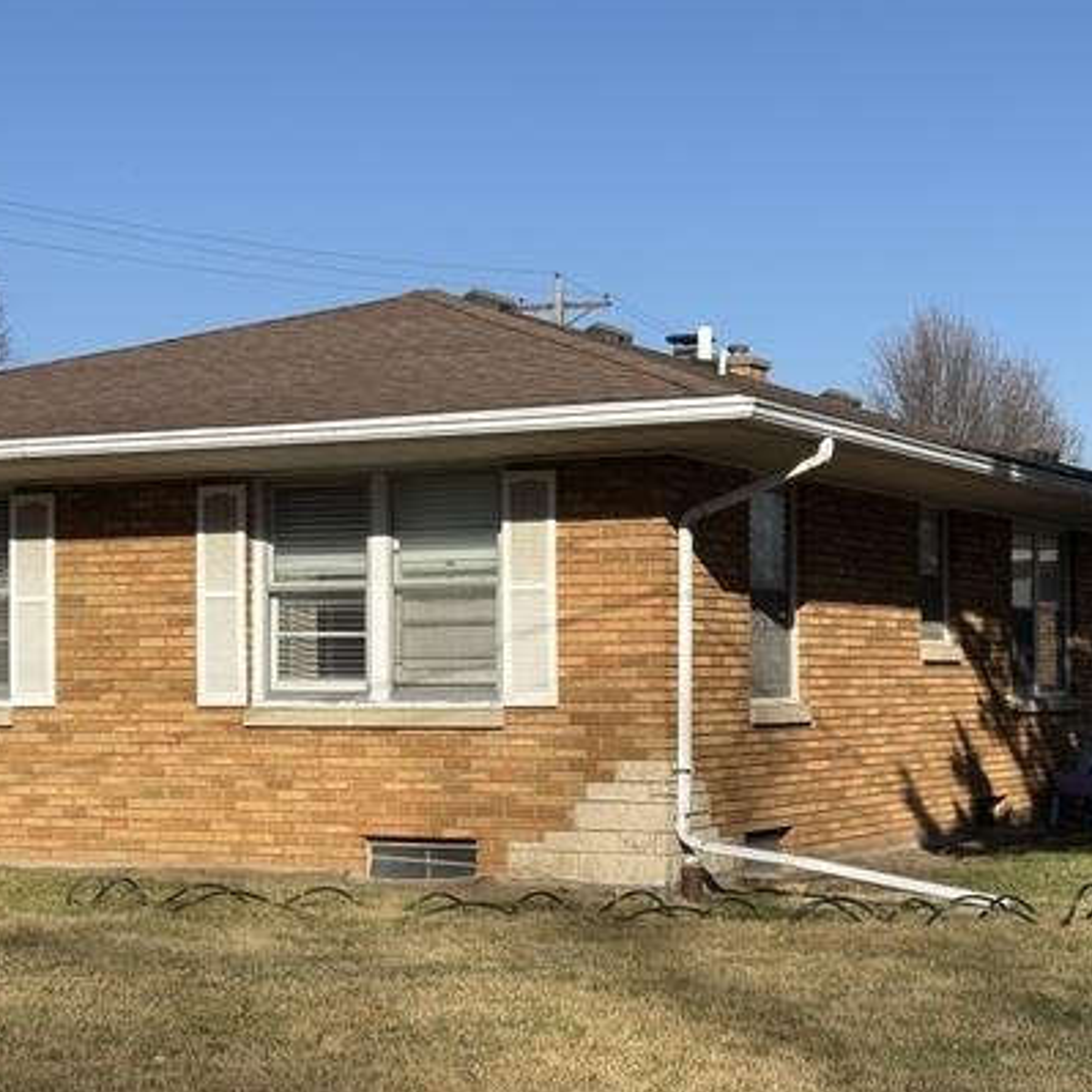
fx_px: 2427
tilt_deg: +1.7
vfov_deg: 25.3
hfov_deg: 25.4
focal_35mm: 68
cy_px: 643
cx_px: 577
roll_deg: +0.7
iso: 64
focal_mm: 6.76
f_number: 1.78
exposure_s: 1/6536
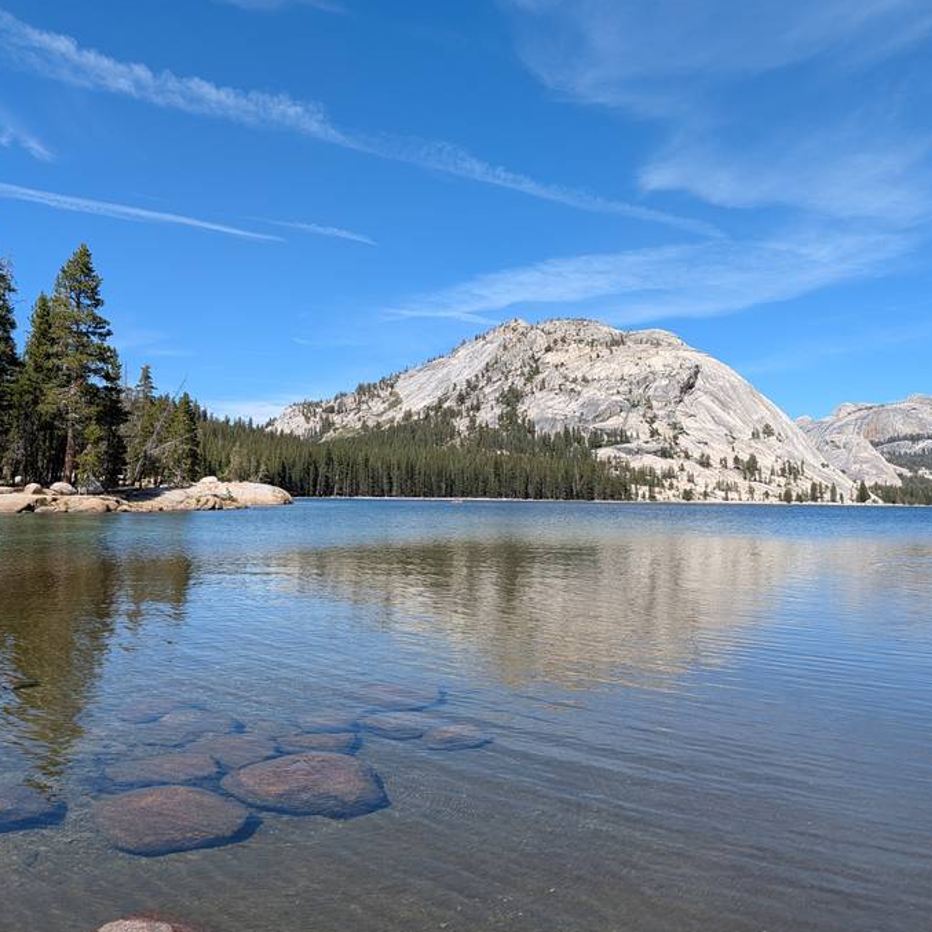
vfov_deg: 53.9
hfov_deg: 54.0
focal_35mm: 30
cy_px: 410
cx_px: 478
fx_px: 914
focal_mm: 6.9
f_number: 1.68
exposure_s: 1/999
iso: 20
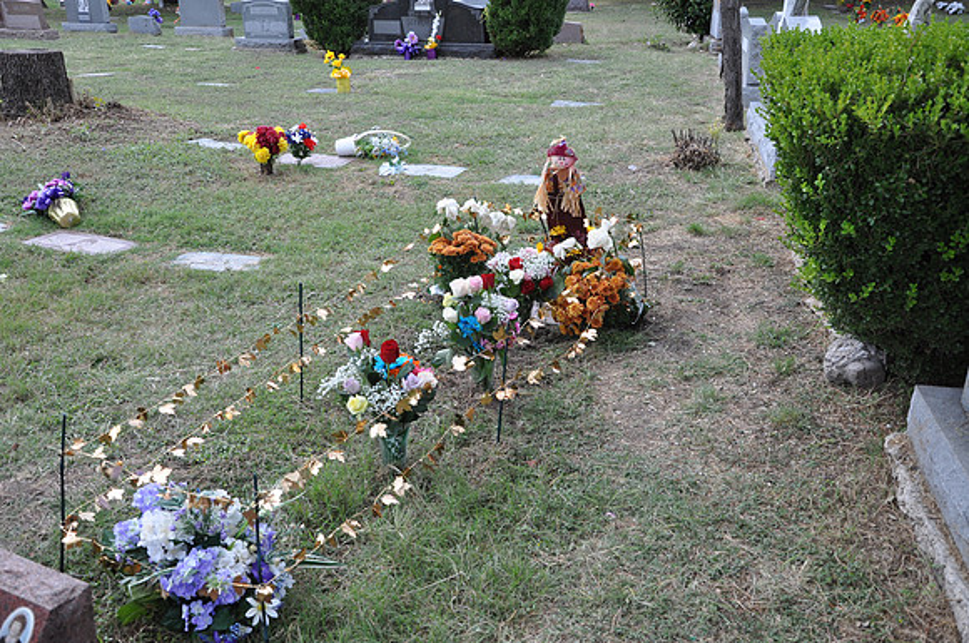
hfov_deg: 57.3
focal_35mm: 33
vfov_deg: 39.9
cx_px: 484
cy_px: 322
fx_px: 887
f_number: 5.6
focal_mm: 22
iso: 280
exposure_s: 1/125
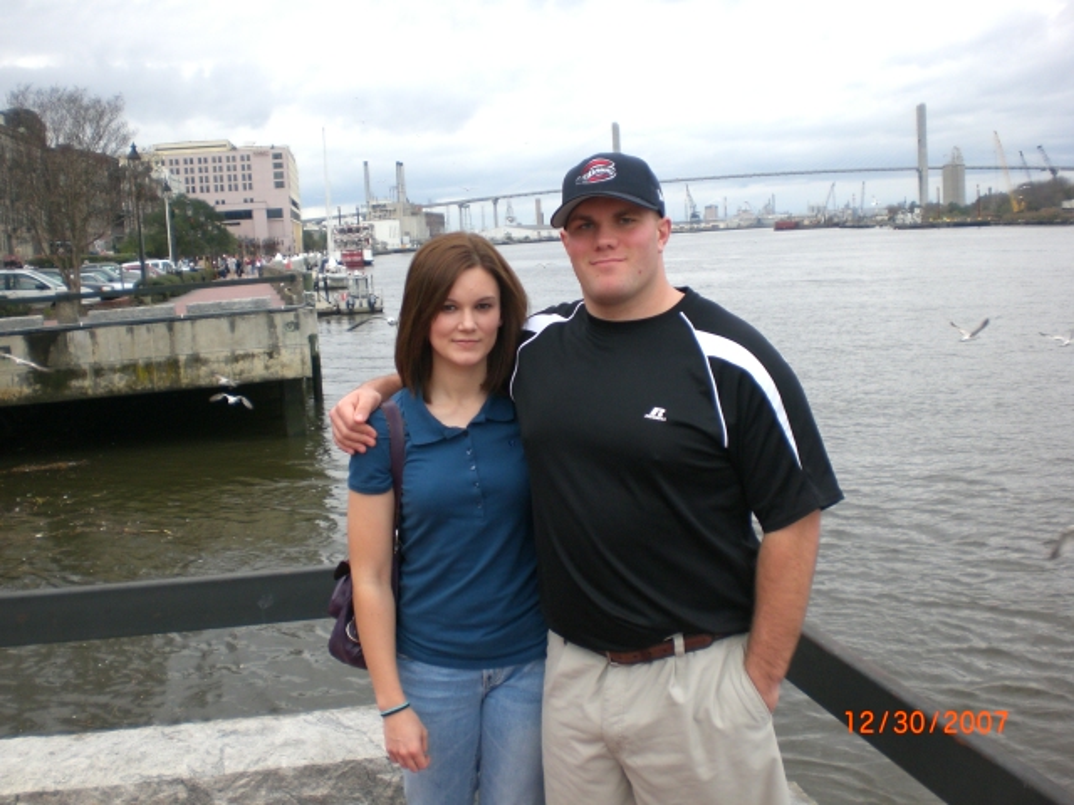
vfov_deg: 37.7
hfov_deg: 49.0
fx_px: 1179
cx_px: 537
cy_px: 402
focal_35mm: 38
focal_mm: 6.3
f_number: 3.1
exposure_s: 1/125
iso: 100
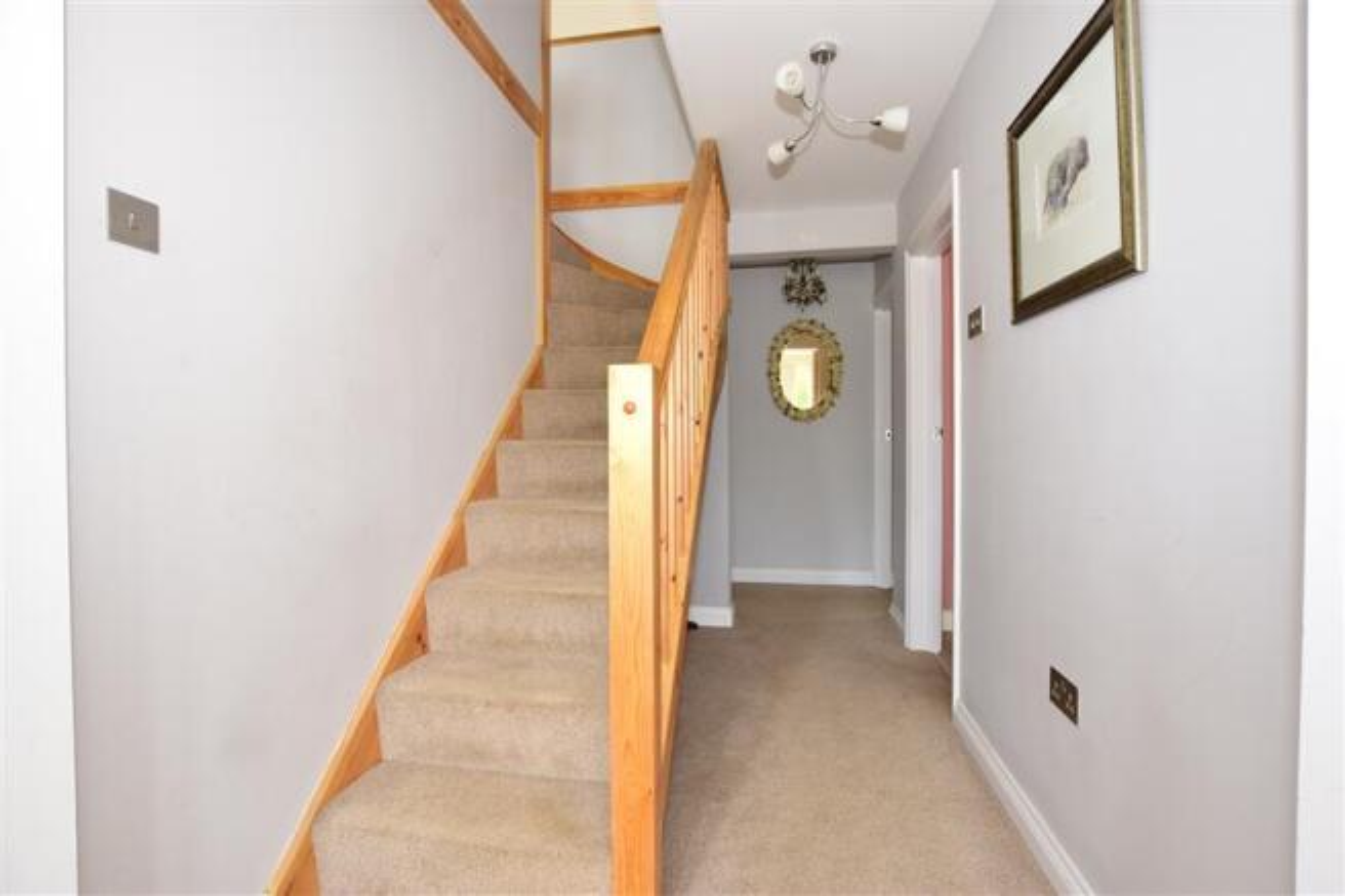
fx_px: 616
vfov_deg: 72.0
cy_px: 448
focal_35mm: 16
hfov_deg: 95.0
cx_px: 672
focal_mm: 11
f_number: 5
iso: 200
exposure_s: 1/20
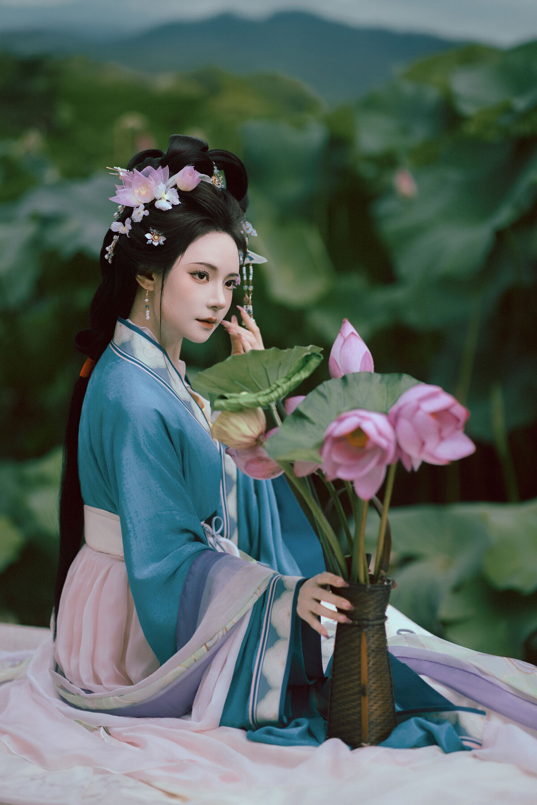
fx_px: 1902
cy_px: 402
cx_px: 268
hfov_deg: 16.1
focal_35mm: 85
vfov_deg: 23.9
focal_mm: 85
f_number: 1.8
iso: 100
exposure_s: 1/800
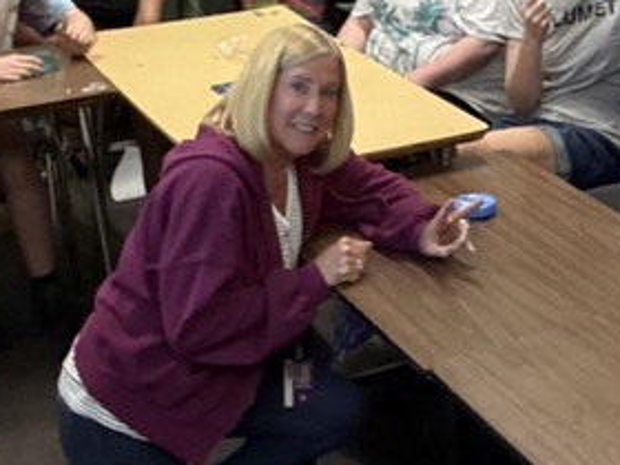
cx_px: 611
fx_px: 1505
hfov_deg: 22.4
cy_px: -131
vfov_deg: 16.6
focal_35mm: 84
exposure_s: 1/45
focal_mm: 2.69
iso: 320
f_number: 1.9
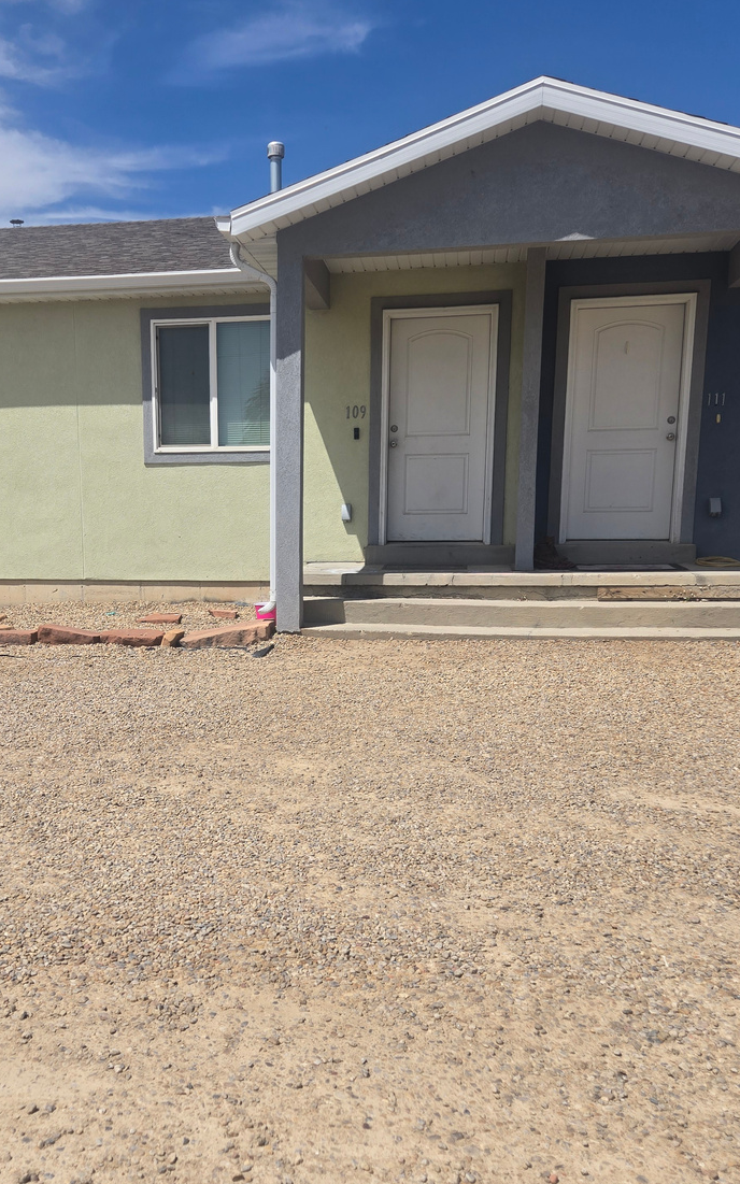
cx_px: 261
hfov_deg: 37.0
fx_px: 1097
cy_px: 675
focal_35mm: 34
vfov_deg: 56.5
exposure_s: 1/3109
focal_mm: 5.4
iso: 25
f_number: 1.8
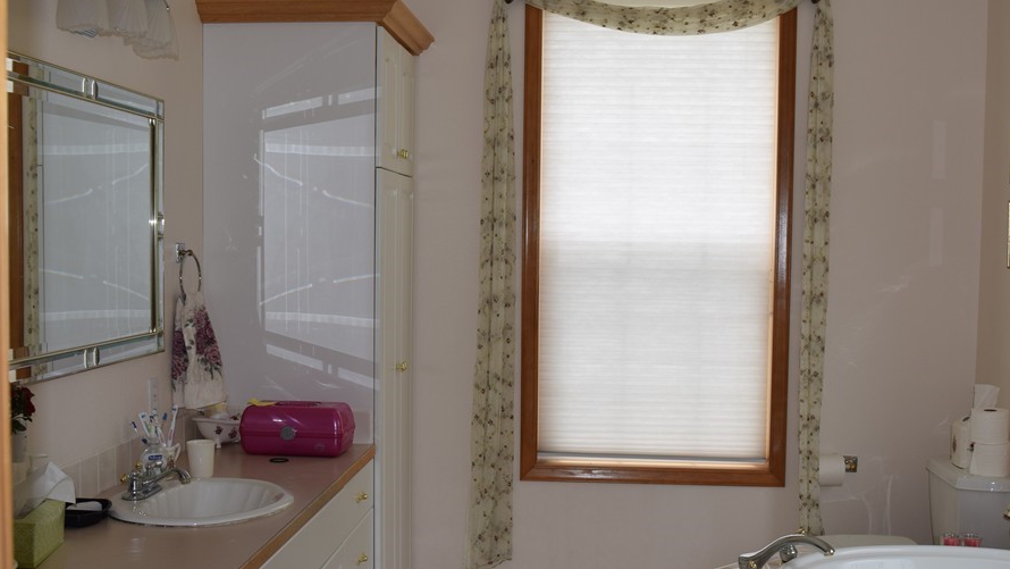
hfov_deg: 44.6
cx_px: 511
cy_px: 340
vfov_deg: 25.9
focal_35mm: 46
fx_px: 1232
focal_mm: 24
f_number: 5.6
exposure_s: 1/125
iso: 100
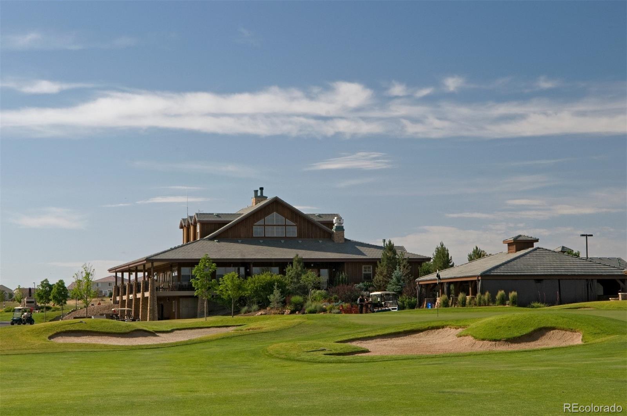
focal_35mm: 82
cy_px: 208
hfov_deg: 24.7
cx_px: 314
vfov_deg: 16.5
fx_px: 1435
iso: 200
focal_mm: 55
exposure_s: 1/80
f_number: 13
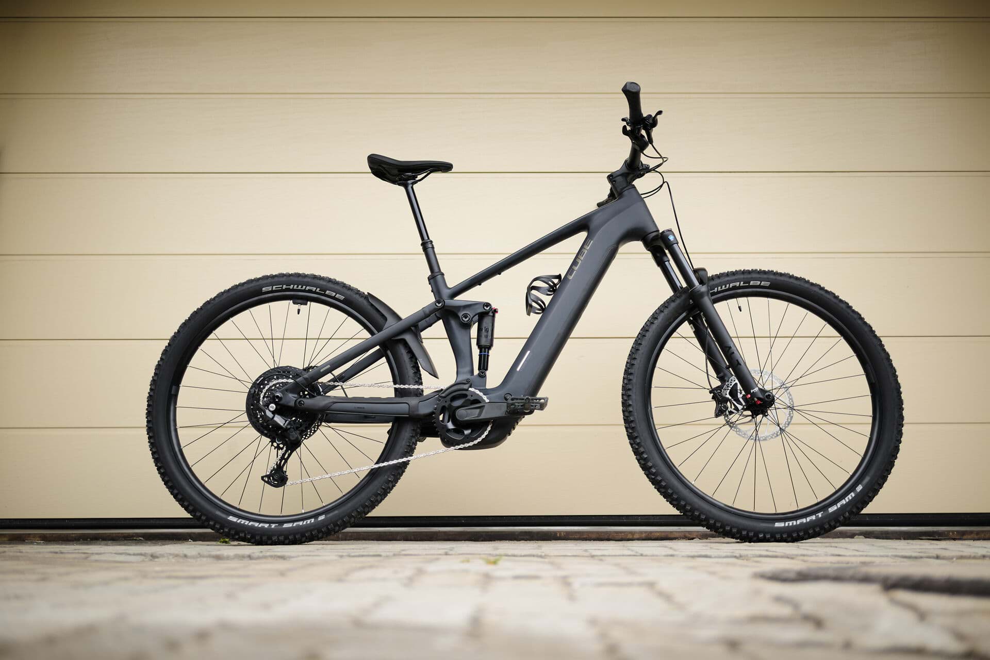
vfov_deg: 37.9
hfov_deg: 54.4
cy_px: 330
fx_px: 962
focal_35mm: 35
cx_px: 495
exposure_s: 1/500
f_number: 1.8
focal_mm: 35
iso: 250
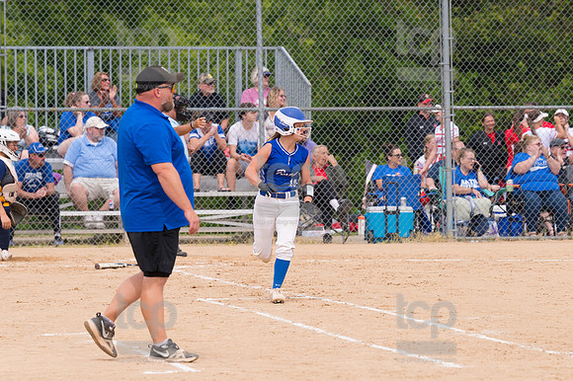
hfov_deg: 6.9
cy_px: 190
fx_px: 4772
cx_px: 286
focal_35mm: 300
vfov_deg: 4.6
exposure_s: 1/1600
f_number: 5.6
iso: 320
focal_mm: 200
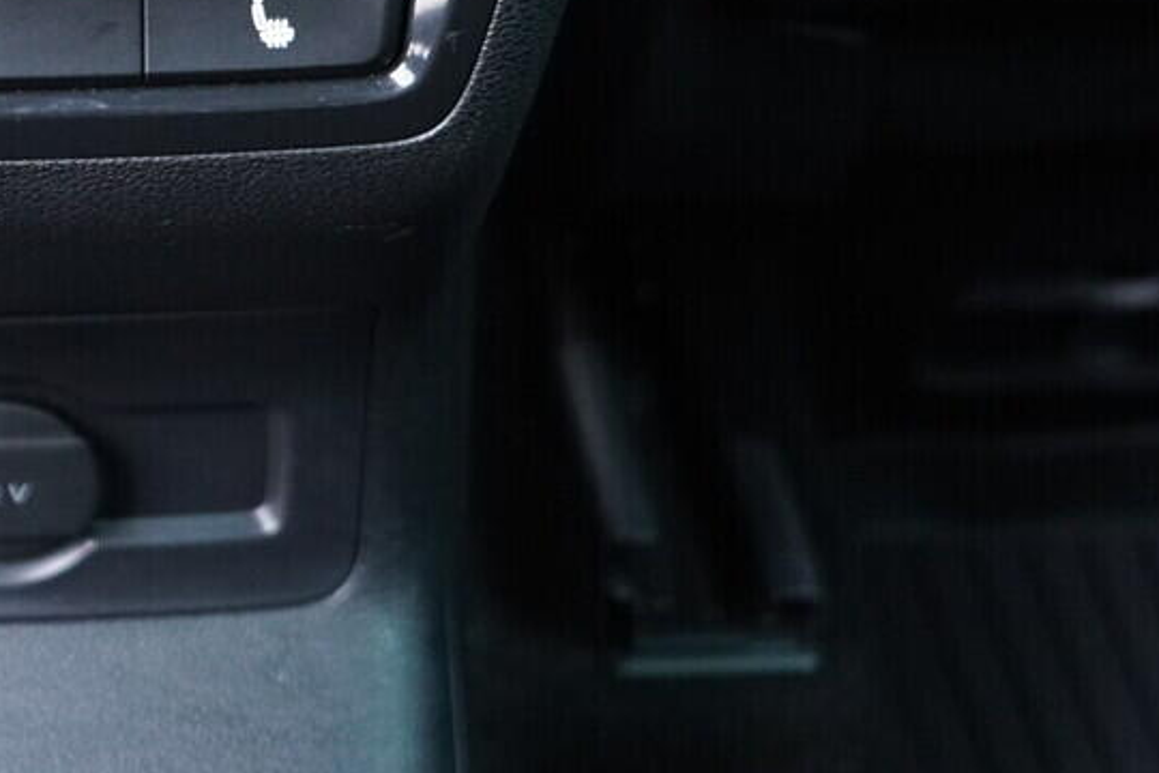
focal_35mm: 96
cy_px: -238
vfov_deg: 13.7
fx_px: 3090
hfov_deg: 20.5
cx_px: -11
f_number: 2.8
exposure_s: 1/40
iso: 2000
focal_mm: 24
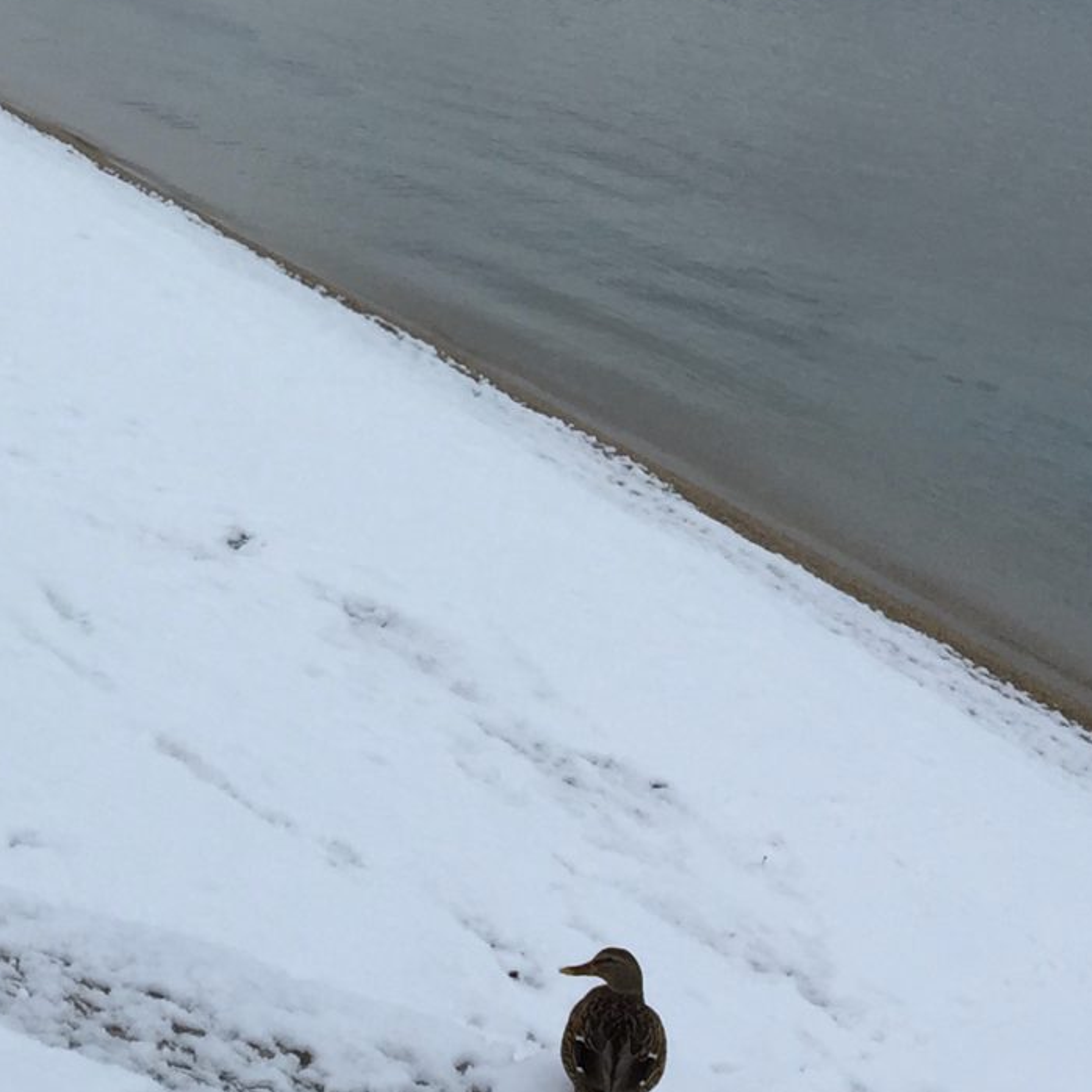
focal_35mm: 94
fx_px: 3355
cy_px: 27
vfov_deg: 18.1
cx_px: 261
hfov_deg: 18.4
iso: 32
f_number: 2.2
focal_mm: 4.15
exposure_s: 1/1319
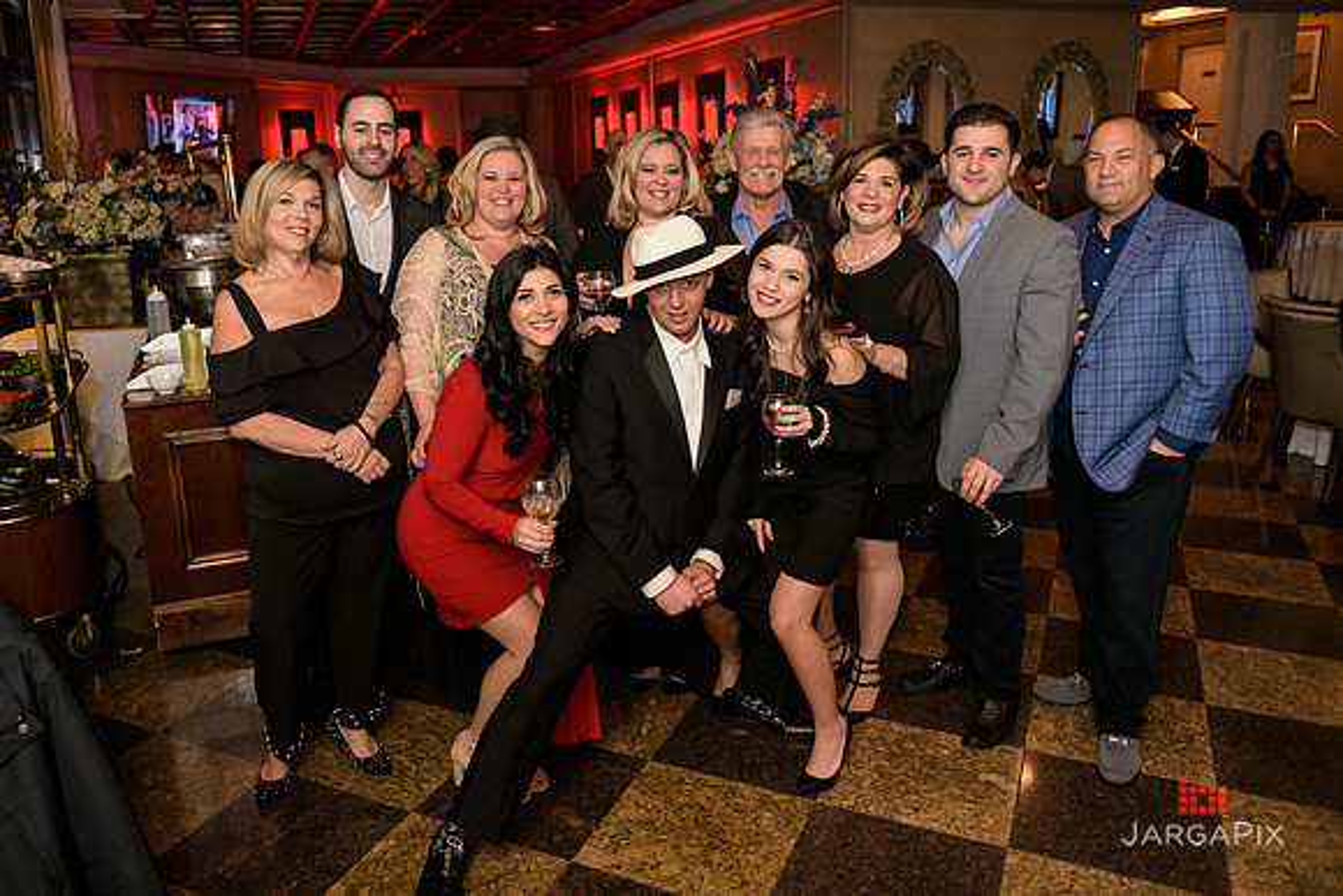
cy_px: 393
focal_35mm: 27
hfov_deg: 67.3
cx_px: 589
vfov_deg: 48.0
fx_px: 1005
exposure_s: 1/125
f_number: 3.2
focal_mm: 24
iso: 1600
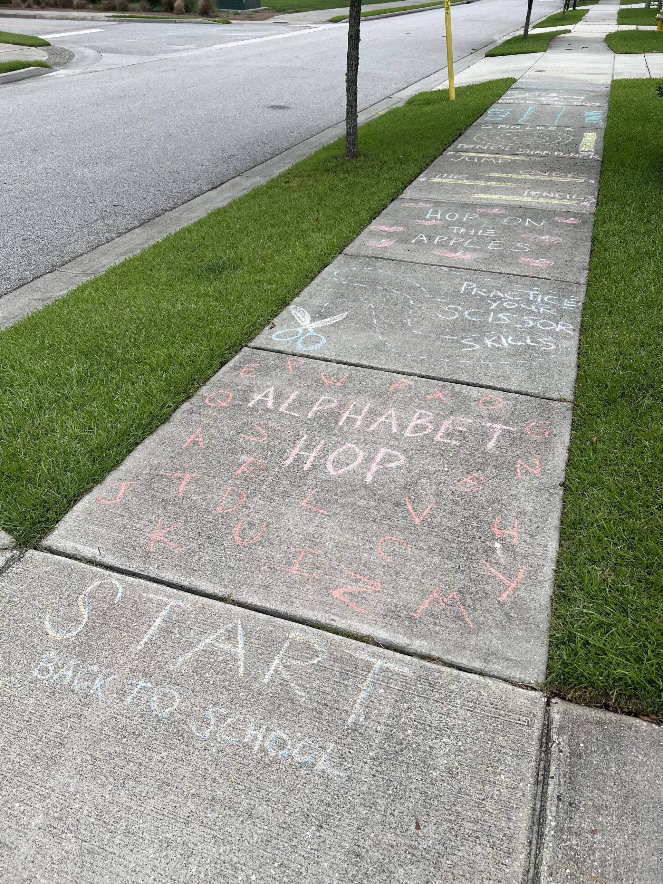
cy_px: 442
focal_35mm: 26
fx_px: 664
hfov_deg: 53.1
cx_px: 332
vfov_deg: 67.3
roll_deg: -0.1
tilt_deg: -34.4
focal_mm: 5.7
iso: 50
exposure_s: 1/2695
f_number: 1.5
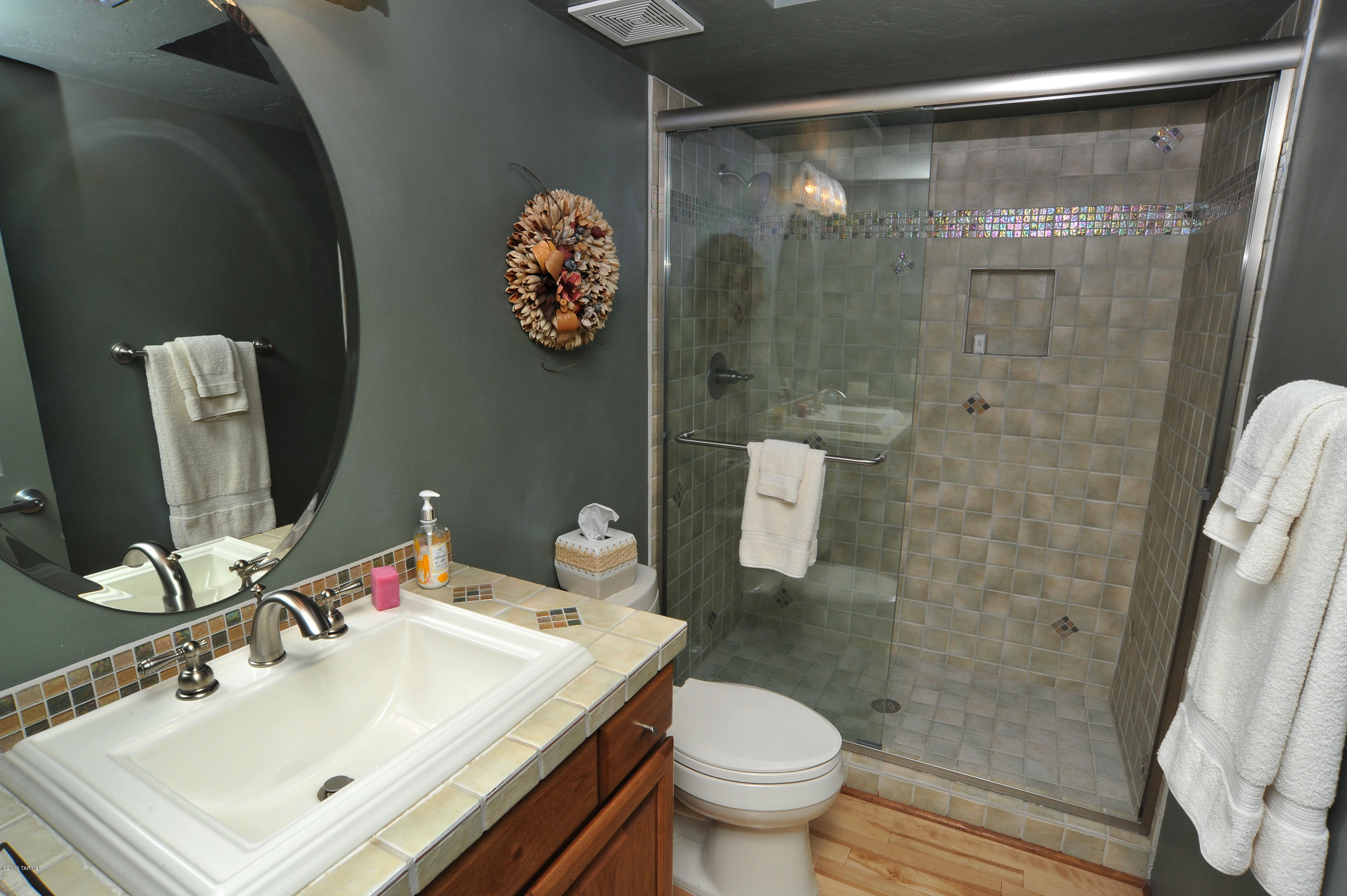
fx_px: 673
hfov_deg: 90.0
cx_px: 674
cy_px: 448
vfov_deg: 67.3
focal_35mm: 18
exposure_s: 1/60
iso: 1000
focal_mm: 18
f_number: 16
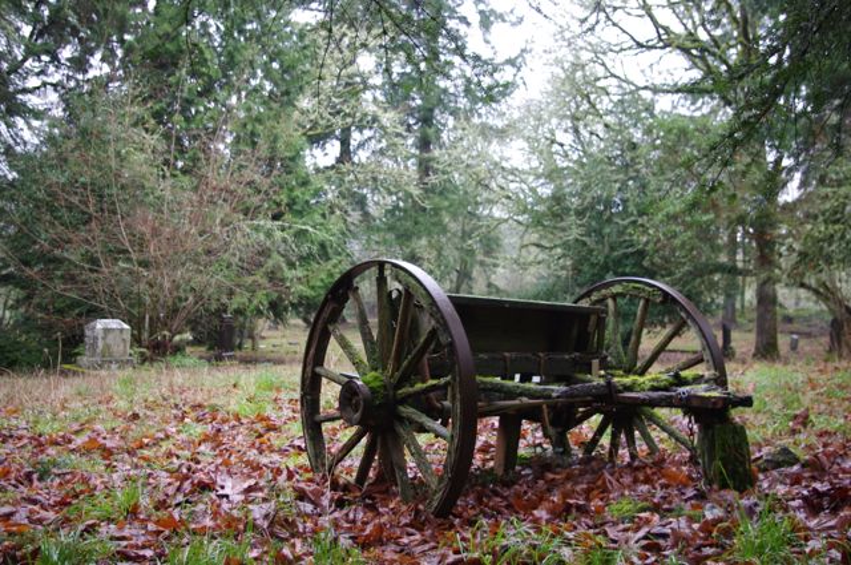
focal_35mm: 39
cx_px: 426
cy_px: 282
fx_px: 921
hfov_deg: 49.6
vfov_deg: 34.1
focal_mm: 26
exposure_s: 1/50
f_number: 4
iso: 400
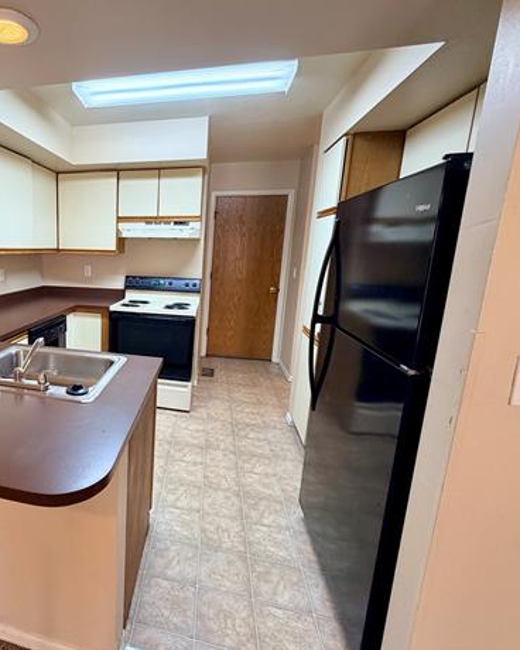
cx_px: 112
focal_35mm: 19
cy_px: 316
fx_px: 366
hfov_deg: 65.2
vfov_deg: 83.3
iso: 200
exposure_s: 1/60
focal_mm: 2.22
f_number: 2.2
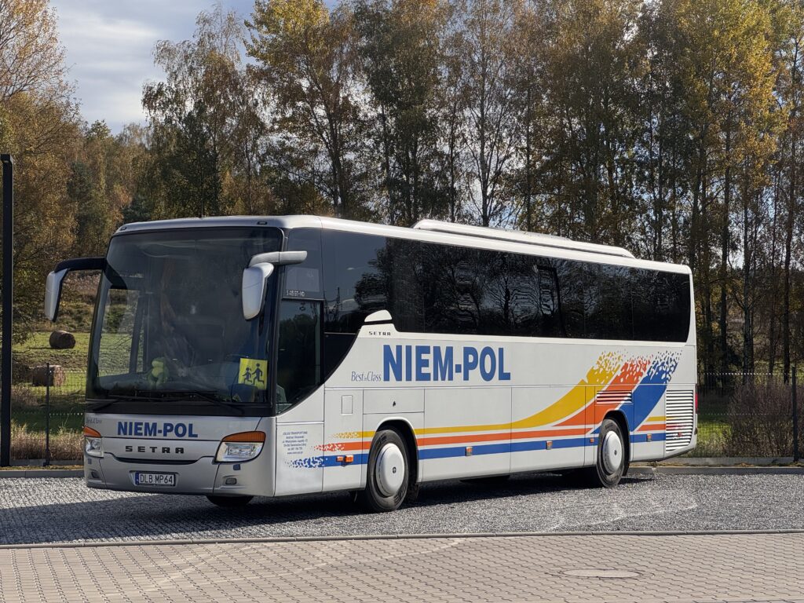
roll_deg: +0.4
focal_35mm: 77
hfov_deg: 25.3
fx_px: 1788
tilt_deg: +2.9
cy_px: 302
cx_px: 402
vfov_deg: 19.1
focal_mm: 9
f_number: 2.8
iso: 25
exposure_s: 1/1220
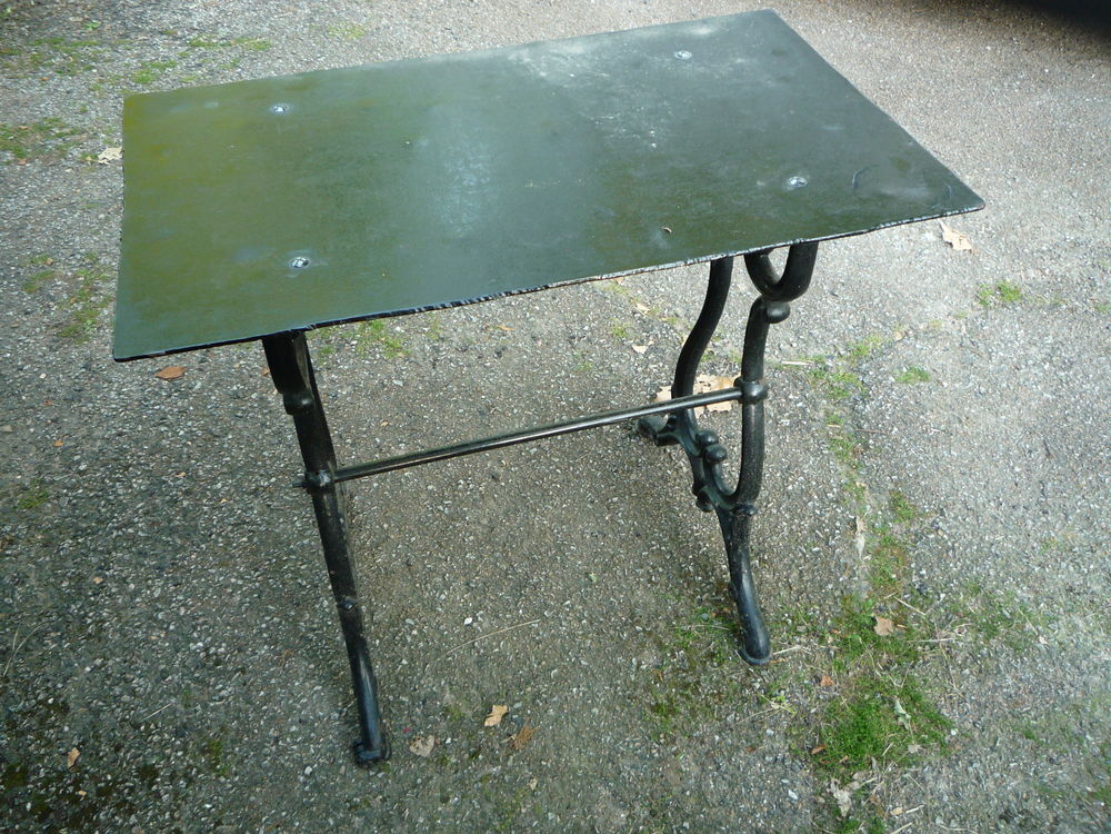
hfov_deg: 60.0
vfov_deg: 46.8
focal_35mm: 30
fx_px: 963
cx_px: 556
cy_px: 417
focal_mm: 5.2
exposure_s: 1/30
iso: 125
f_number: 3.3
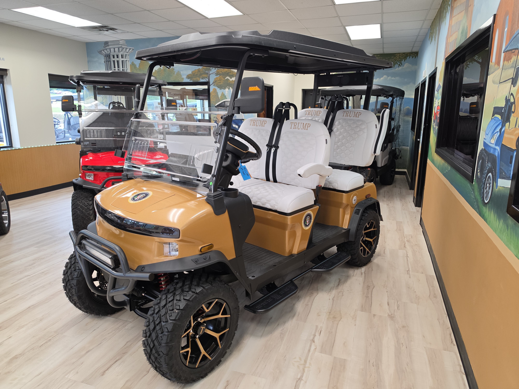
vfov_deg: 58.9
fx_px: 345
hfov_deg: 73.9
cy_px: 194
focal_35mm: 23
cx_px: 260
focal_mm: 6.5
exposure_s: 1/120
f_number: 1.4
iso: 125
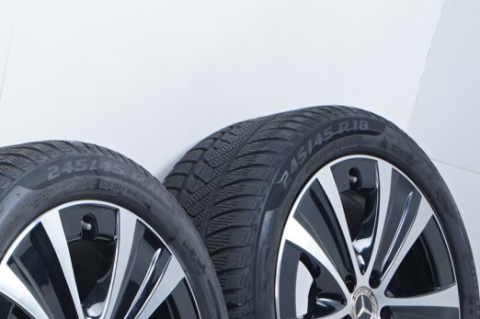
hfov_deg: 14.5
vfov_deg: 10.7
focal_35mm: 125
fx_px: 1665
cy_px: 420
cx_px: -382
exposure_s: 1/125
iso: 250
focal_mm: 34
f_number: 7.1
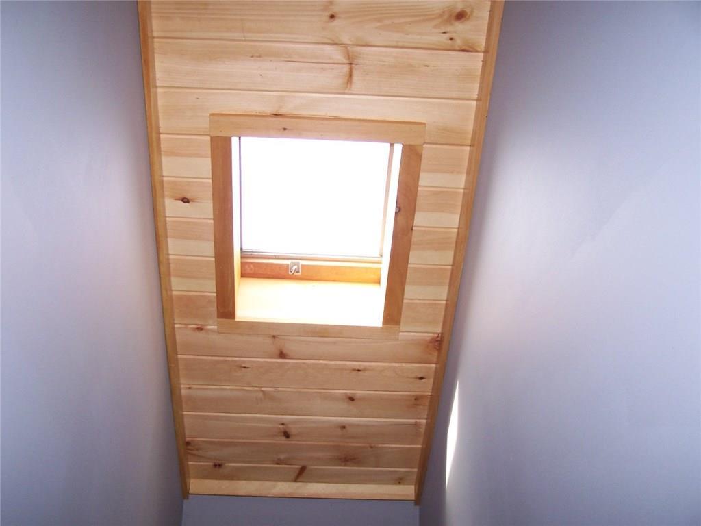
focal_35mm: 38
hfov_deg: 49.0
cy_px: 263
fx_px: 770
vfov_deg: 37.7
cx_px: 350
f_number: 2.8
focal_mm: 6.3
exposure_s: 1/60
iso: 140
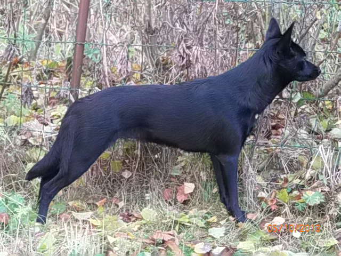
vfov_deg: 9.1
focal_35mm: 164
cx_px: 170
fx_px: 1616
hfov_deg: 12.0
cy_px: 128
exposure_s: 1/100
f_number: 4.7
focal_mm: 29
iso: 800
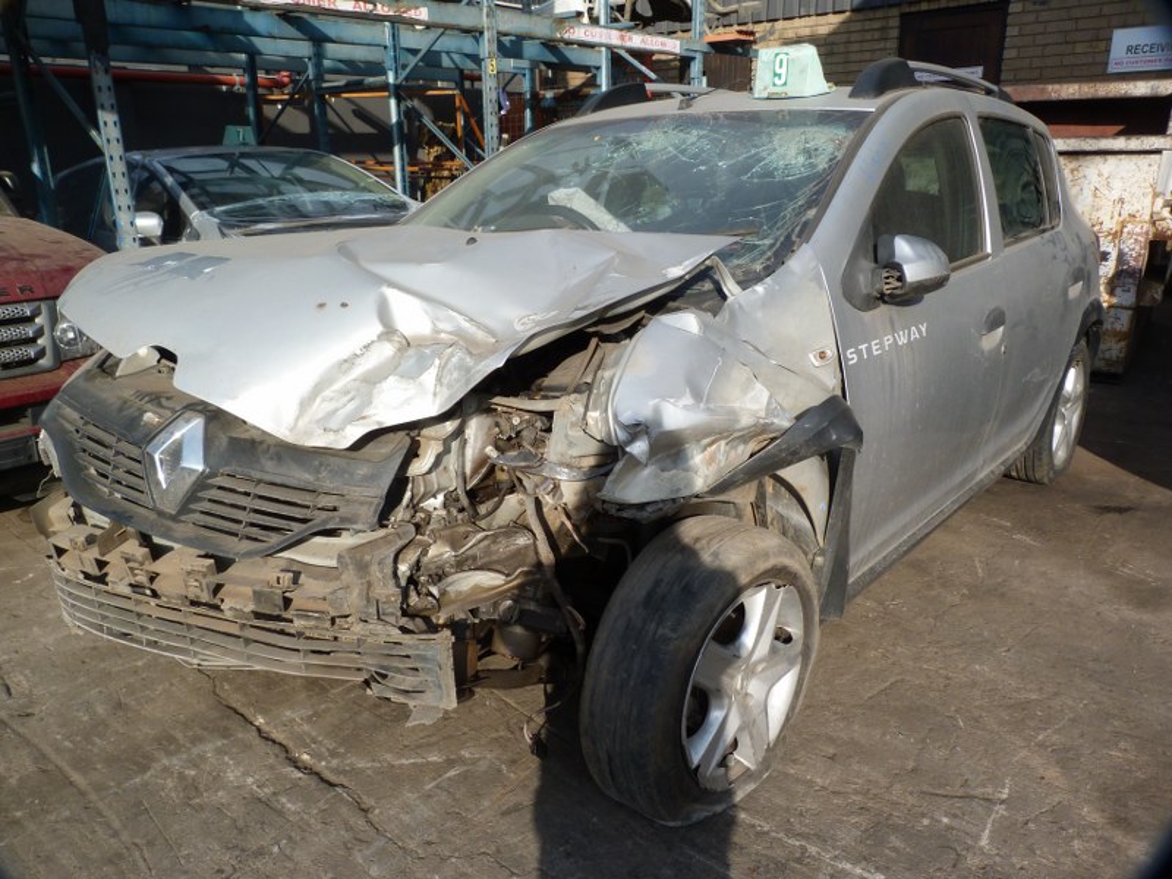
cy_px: 440
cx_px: 586
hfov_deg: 69.4
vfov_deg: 54.9
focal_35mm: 25
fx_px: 846
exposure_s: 1/250
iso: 80
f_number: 5
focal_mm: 4.5
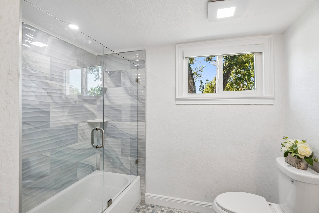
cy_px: 106
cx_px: 160
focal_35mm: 16
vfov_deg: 73.7
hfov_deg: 96.7
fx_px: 142
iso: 400
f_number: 8
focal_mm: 16
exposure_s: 1/50
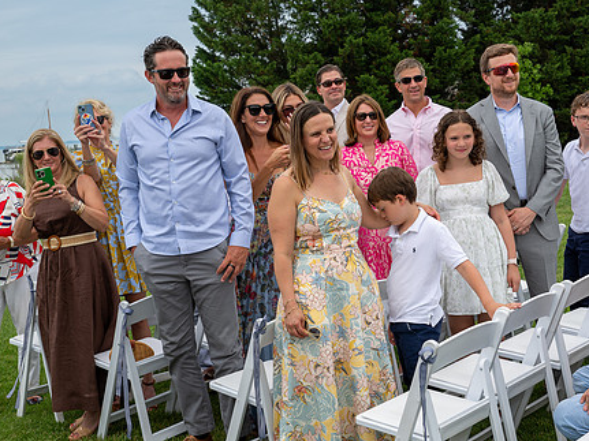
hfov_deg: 36.2
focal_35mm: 53
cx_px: 323
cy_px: 186
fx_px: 902
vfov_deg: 27.5
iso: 90
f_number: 7.1
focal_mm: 41
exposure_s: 1/250
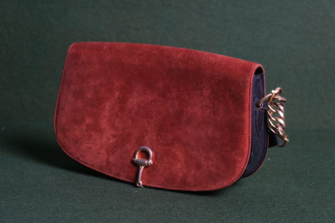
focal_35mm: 83
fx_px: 772
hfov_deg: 24.5
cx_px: 168
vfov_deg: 16.5
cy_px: 112
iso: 400
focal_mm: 55
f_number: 6.4
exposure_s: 1/80
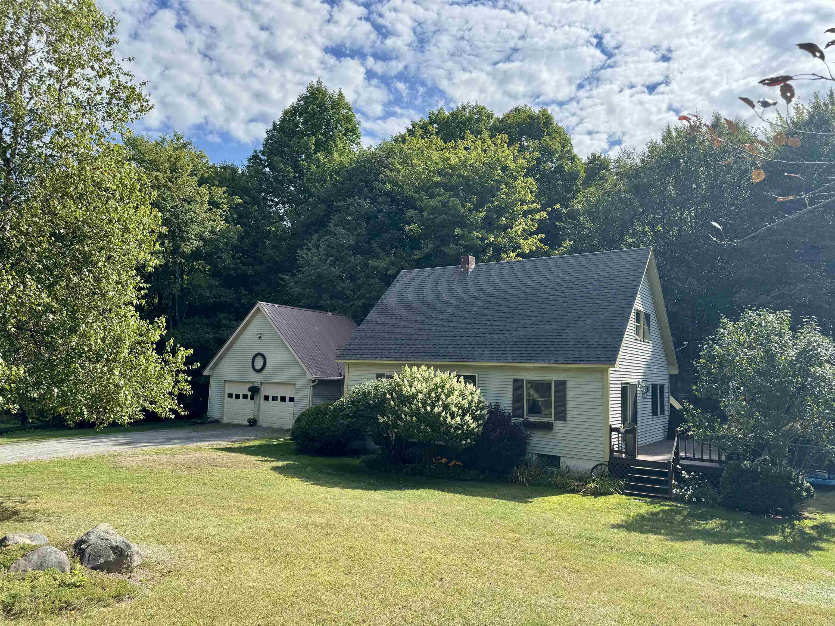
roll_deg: -2.3
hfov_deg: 71.6
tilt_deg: +5.6
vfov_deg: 56.8
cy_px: 313
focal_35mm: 24
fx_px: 579
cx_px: 418
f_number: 1.78
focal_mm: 6.76
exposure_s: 1/2506
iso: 80
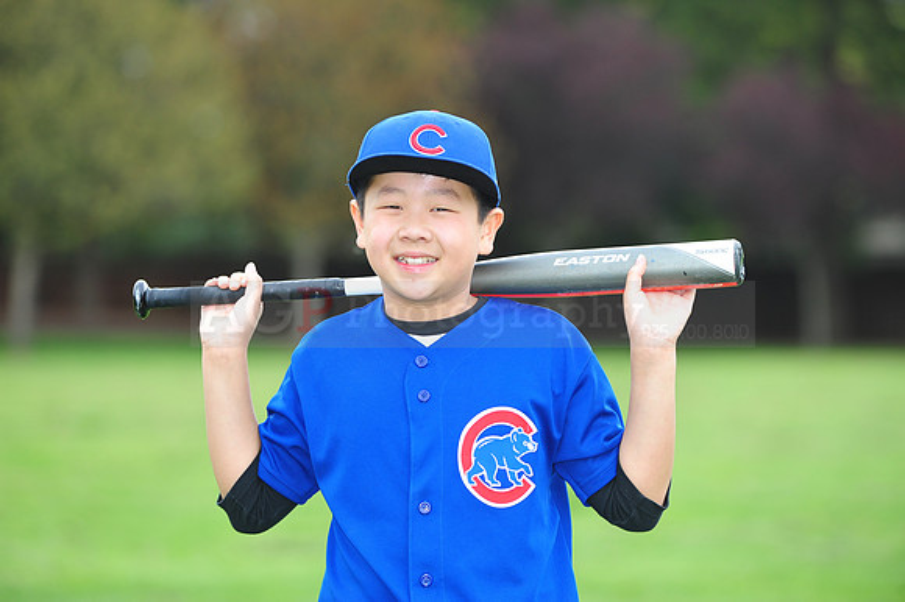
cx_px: 452
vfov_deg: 6.9
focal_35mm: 200
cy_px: 301
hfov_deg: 10.3
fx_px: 5025
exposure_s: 1/400
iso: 400
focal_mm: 200
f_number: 5
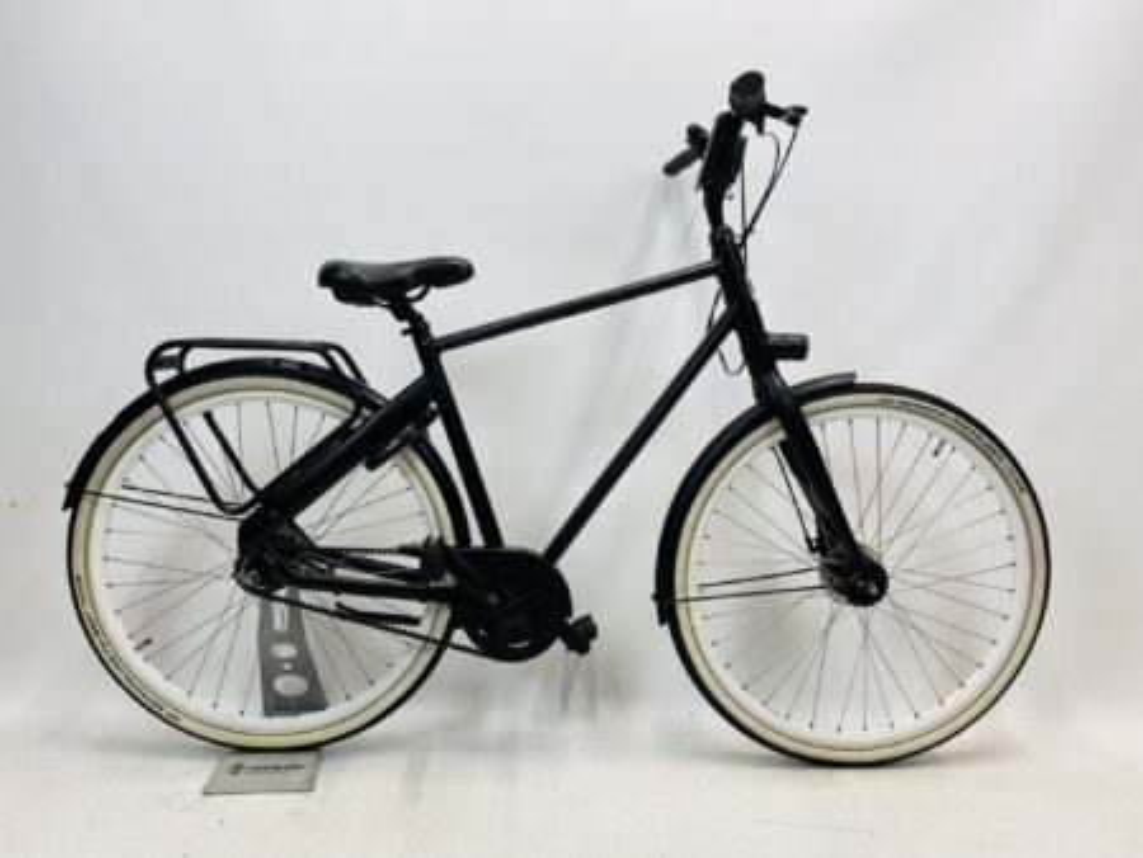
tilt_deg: -8.4
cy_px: 429
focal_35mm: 26
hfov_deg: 67.3
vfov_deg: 53.1
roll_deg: -0.6
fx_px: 859
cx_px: 572
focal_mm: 4.25
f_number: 1.8
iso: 50
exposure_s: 1/100
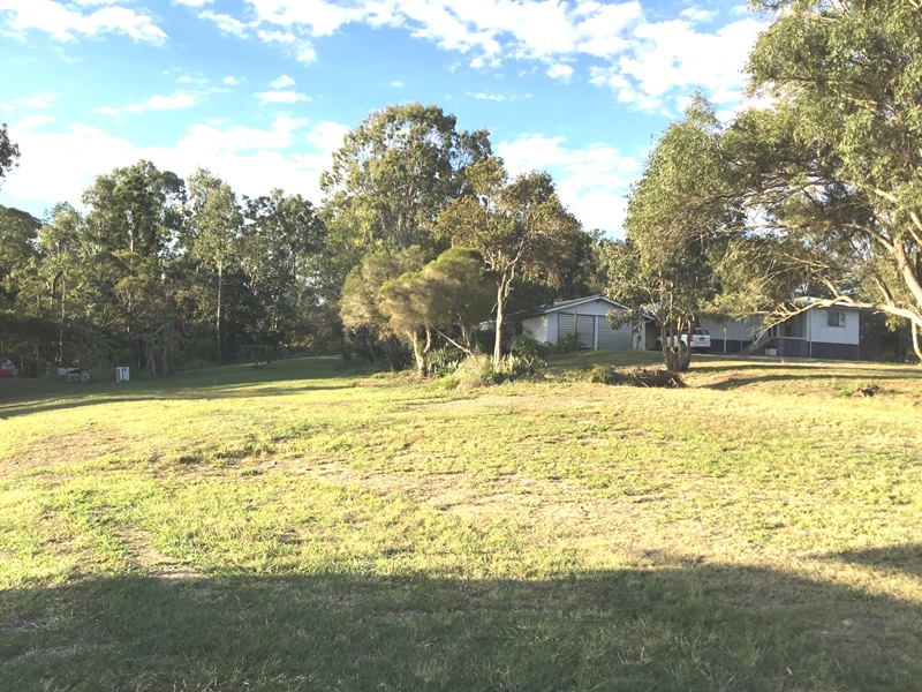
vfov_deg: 45.4
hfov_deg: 58.4
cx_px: 461
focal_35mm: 31
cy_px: 346
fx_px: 826
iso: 25
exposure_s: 1/536
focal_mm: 3.3
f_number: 2.4
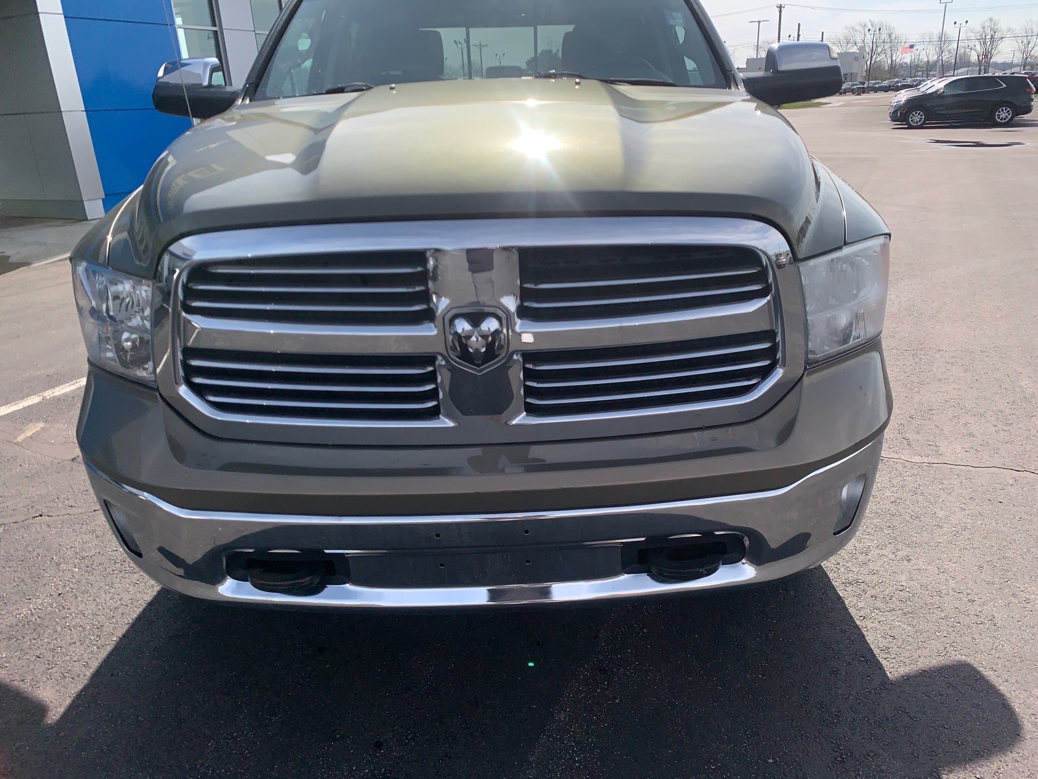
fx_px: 780
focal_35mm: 26
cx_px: 519
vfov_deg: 53.1
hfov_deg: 67.3
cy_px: 390
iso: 25
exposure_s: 1/3788
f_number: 1.8
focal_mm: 4.25
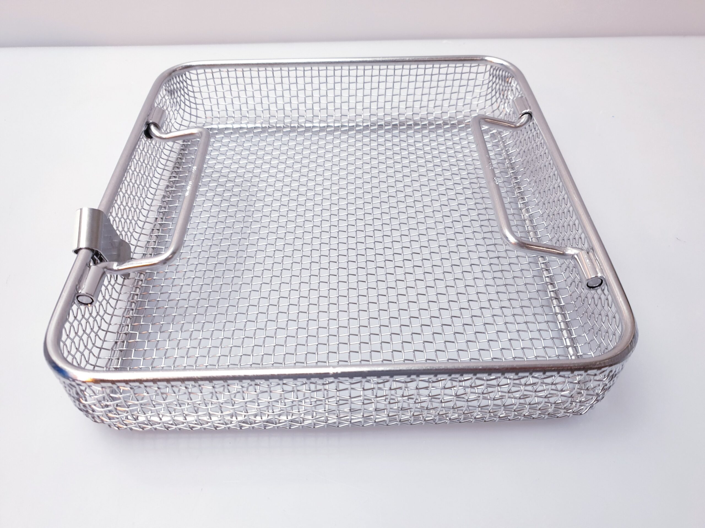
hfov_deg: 67.3
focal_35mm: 26
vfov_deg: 53.1
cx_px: 352
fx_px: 530
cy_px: 264
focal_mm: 4.3
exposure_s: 1/50
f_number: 1.5
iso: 50
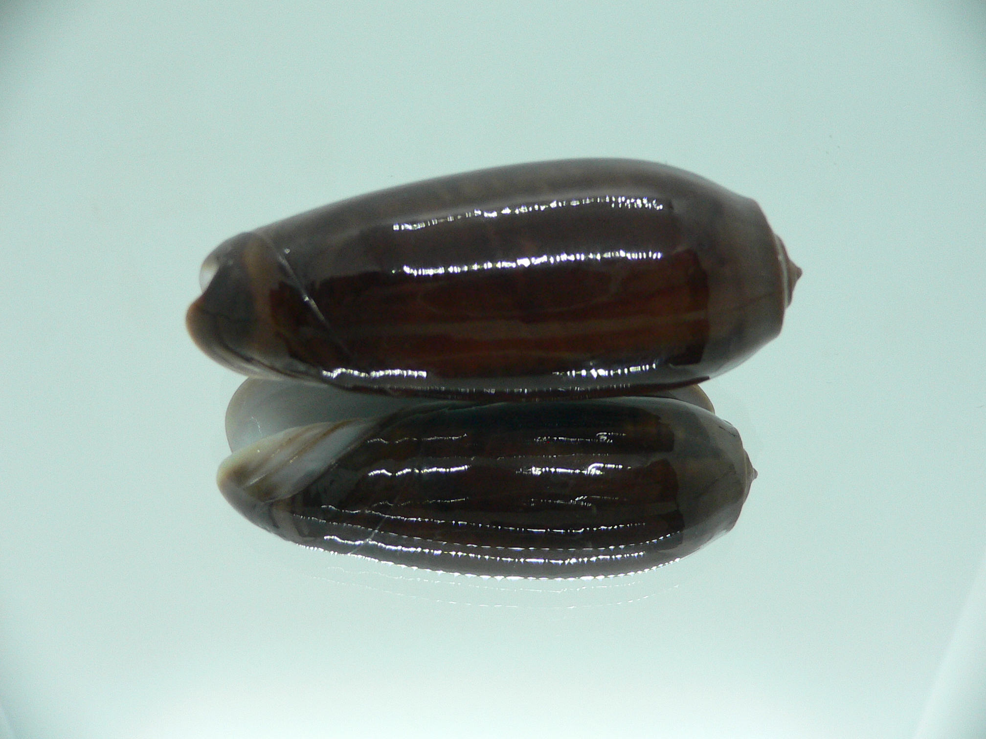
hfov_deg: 52.6
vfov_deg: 40.7
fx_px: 997
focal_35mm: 35
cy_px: 370
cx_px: 493
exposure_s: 1/60
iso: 150
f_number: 2.8
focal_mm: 4.6
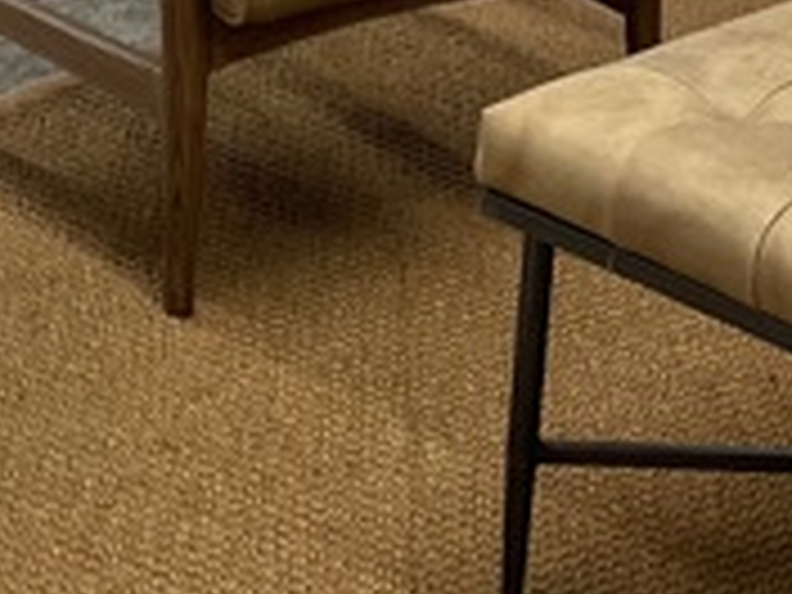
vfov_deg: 9.2
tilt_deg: -9.3
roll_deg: -0.8
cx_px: 243
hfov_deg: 13.1
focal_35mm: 151
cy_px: -626
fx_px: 3455
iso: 100
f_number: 1.6
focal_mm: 4.2
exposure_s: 1/100
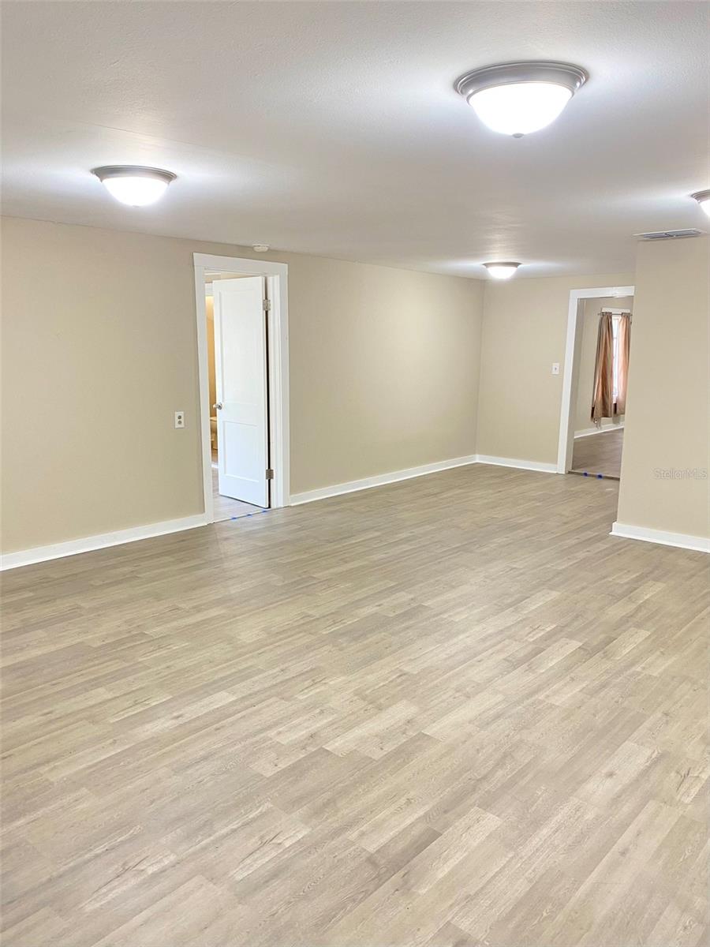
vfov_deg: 67.3
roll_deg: -1.3
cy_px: 474
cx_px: 355
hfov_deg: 53.1
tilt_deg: -10.4
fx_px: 711
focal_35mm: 26
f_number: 1.8
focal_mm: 4.25
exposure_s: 1/60
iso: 100
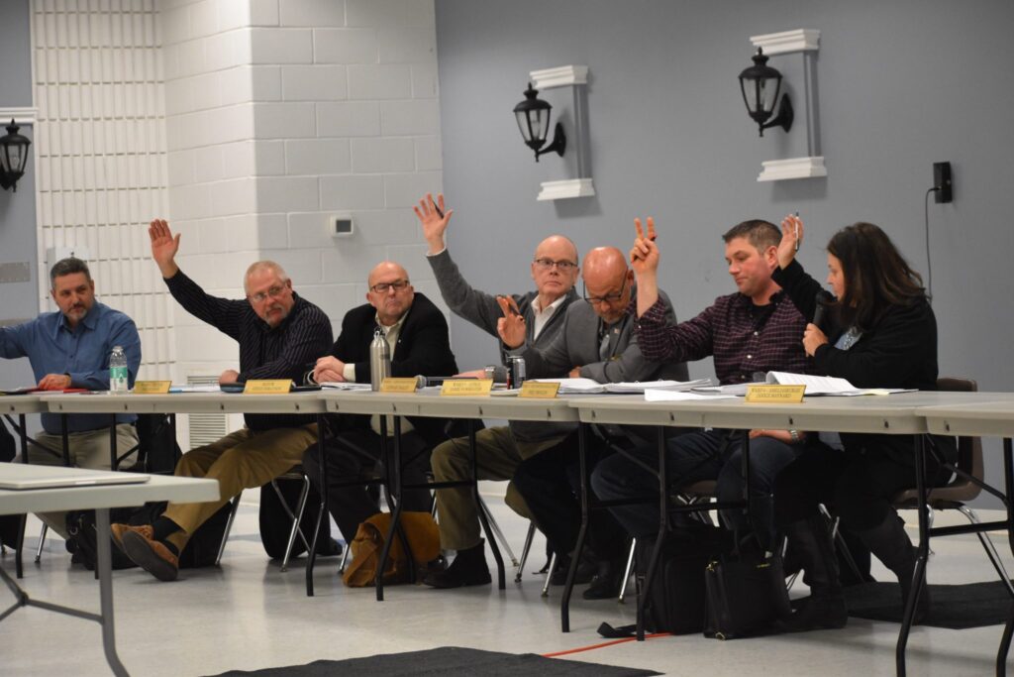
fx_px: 2958
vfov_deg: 13.0
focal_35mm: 105
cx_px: 507
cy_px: 338
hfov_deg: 19.5
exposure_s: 1/125
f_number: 4.5
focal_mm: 70
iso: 1800
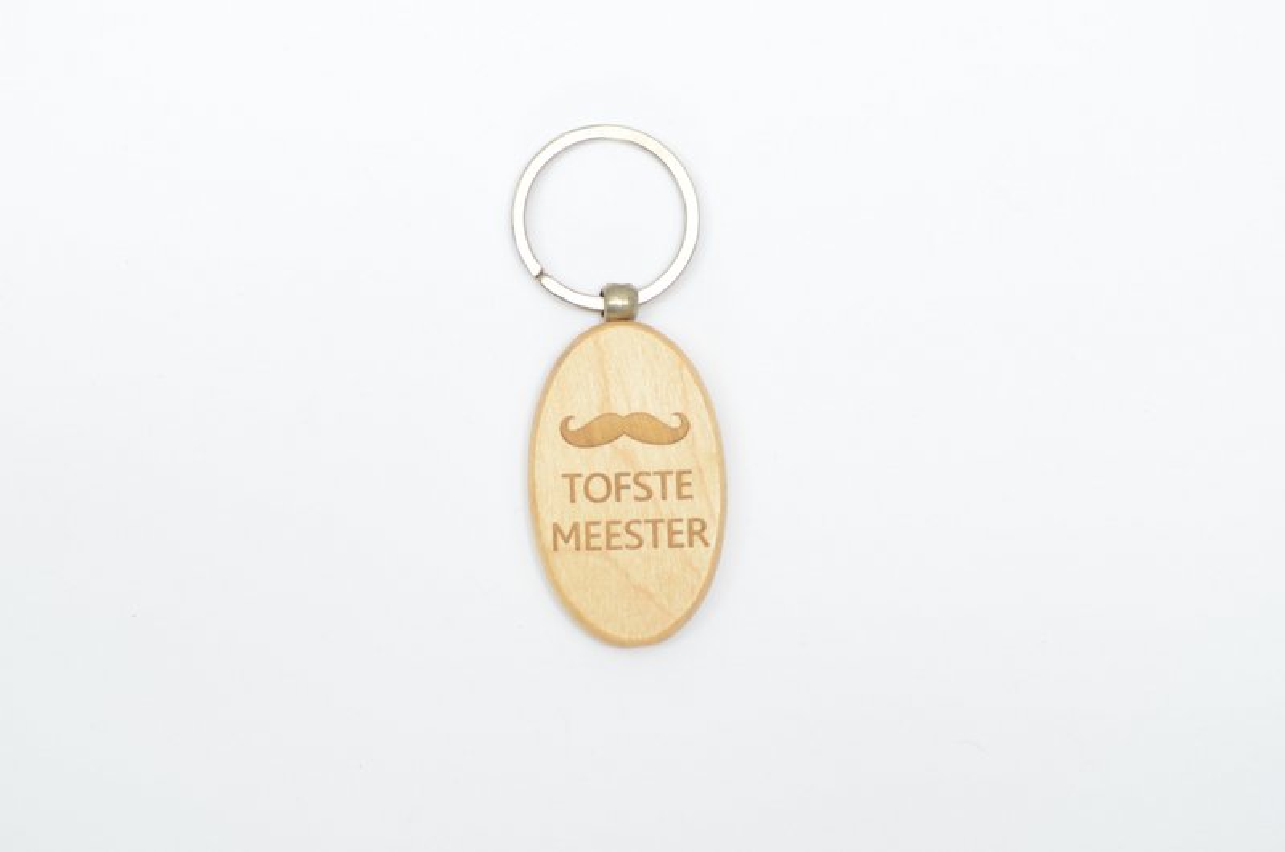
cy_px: 426
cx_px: 642
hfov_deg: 13.7
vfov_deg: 9.1
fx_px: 5343
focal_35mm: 150
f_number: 5
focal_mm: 100
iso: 100
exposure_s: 1/8
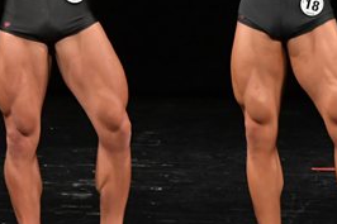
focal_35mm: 742
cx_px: 143
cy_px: 38
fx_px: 6941
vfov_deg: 1.9
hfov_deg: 2.8
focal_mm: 170
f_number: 5.6
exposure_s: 1/400
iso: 3200
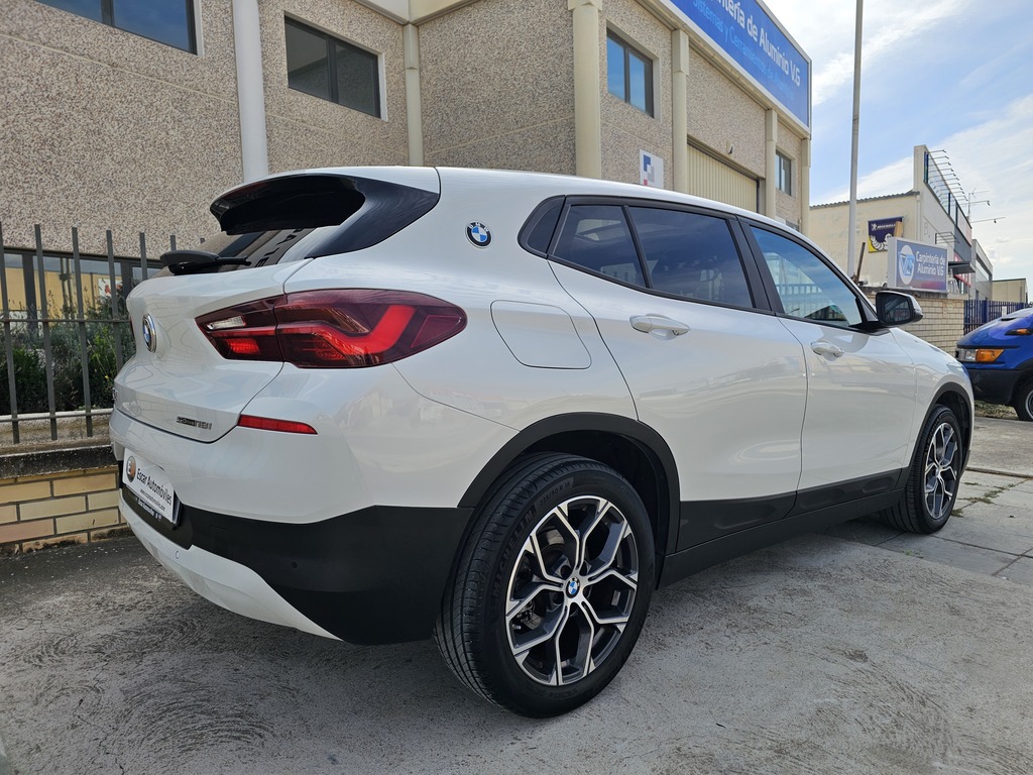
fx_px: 686
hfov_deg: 73.9
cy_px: 388
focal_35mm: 23
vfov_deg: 58.9
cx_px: 516
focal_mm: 6.3
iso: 10
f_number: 1.7
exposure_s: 1/598
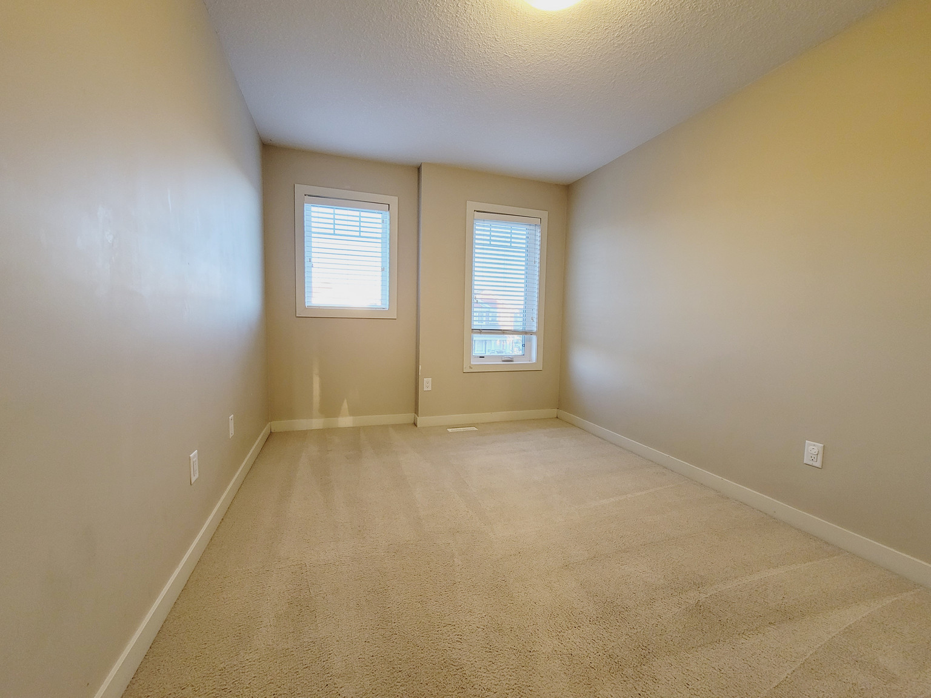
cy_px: 349
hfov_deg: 106.2
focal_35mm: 13
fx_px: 350
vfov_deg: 89.9
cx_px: 466
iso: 250
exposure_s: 1/60
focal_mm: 2.2
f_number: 2.2
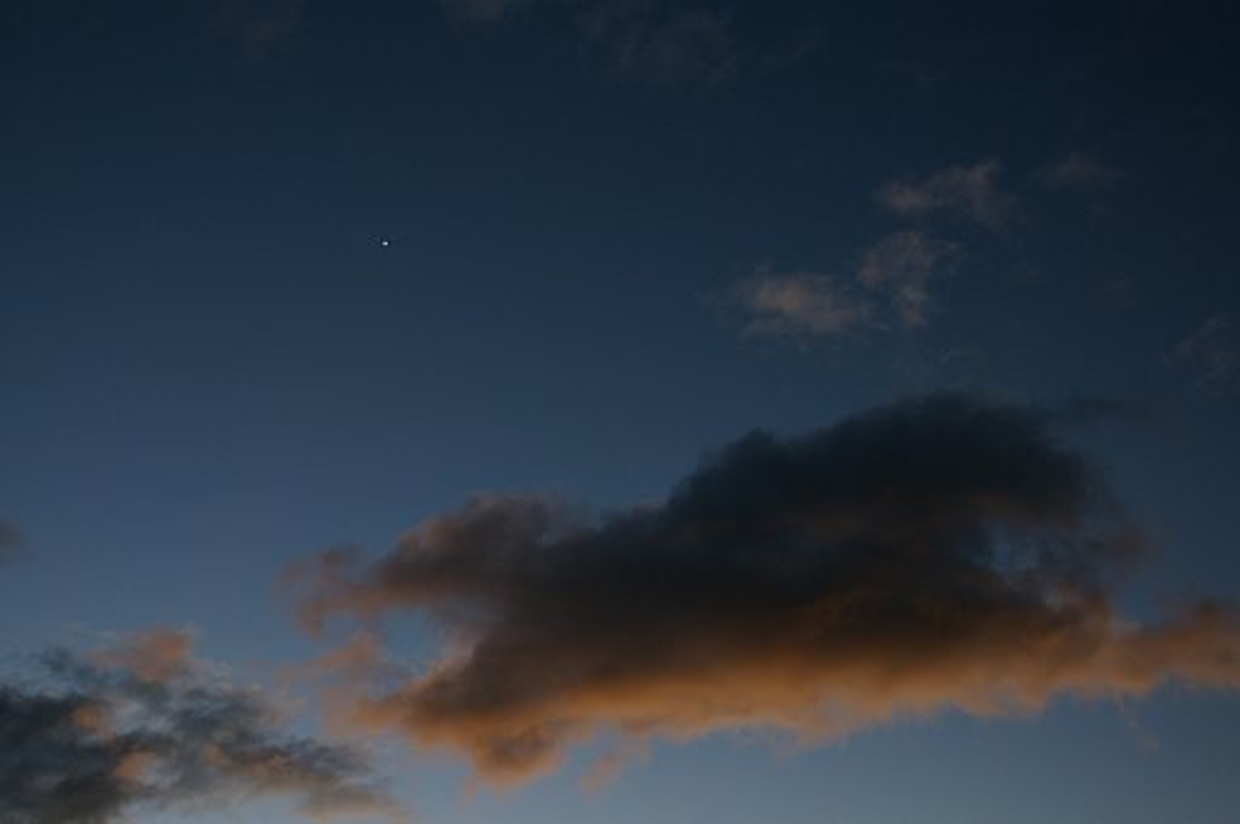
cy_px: 412
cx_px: 620
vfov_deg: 31.8
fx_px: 1445
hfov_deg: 46.5
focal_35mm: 42
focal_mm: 28
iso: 400
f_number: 3.5
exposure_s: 1/13
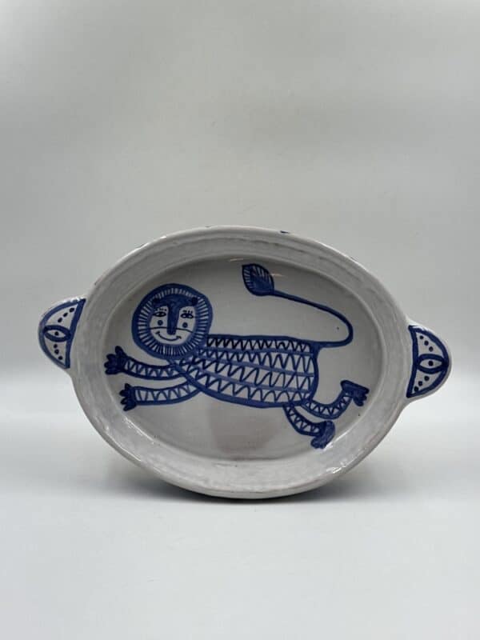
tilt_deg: -15.1
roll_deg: -1.3
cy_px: 320
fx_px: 887
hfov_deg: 30.3
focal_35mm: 48
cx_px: 240
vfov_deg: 39.7
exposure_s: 1/543
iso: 64
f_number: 1.78
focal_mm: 6.86
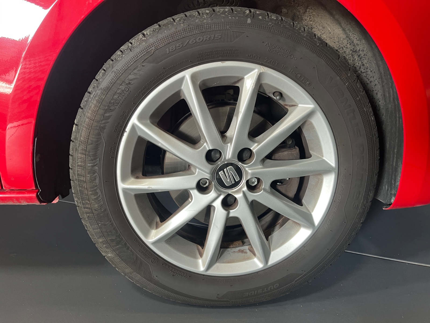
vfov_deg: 53.1
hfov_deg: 67.3
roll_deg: -0.1
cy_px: 162
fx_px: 323
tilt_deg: -15.7
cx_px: 215
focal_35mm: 26
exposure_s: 1/50
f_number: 1.6
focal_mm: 5.1
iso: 160
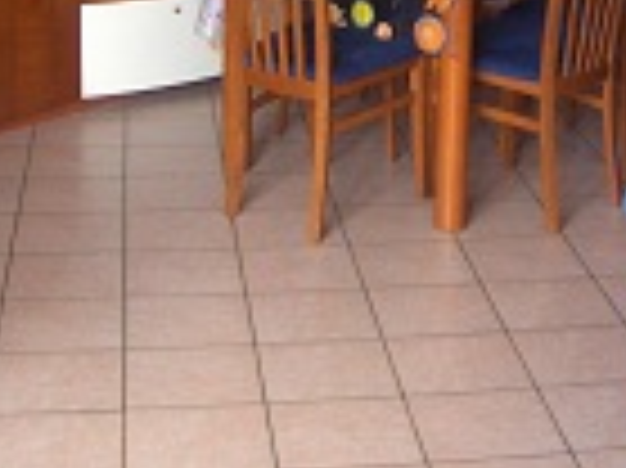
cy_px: -117
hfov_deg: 22.1
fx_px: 1590
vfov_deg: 16.0
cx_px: 455
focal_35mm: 88
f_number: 2.6
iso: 100
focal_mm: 5.8
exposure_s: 1/60
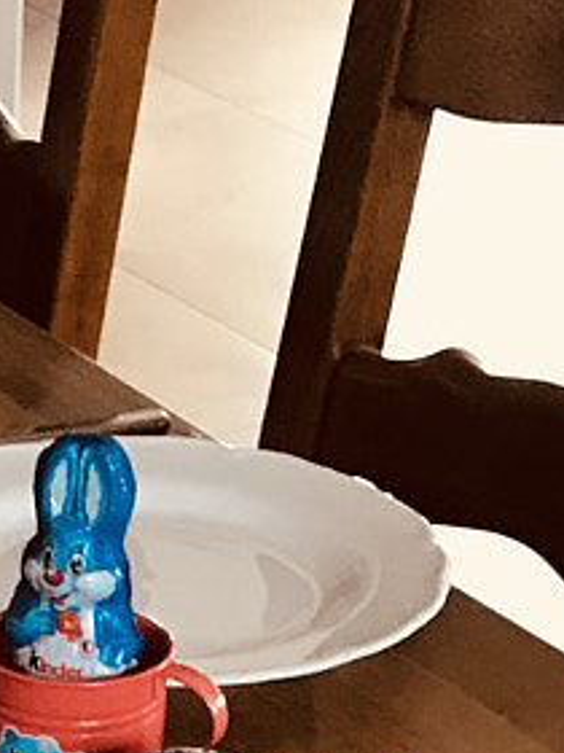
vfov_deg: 11.5
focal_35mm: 160
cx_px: -158
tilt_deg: -34.7
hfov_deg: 9.1
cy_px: 1331
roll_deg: +1.1
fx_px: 3476
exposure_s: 1/17
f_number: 1.8
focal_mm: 3.99
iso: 40
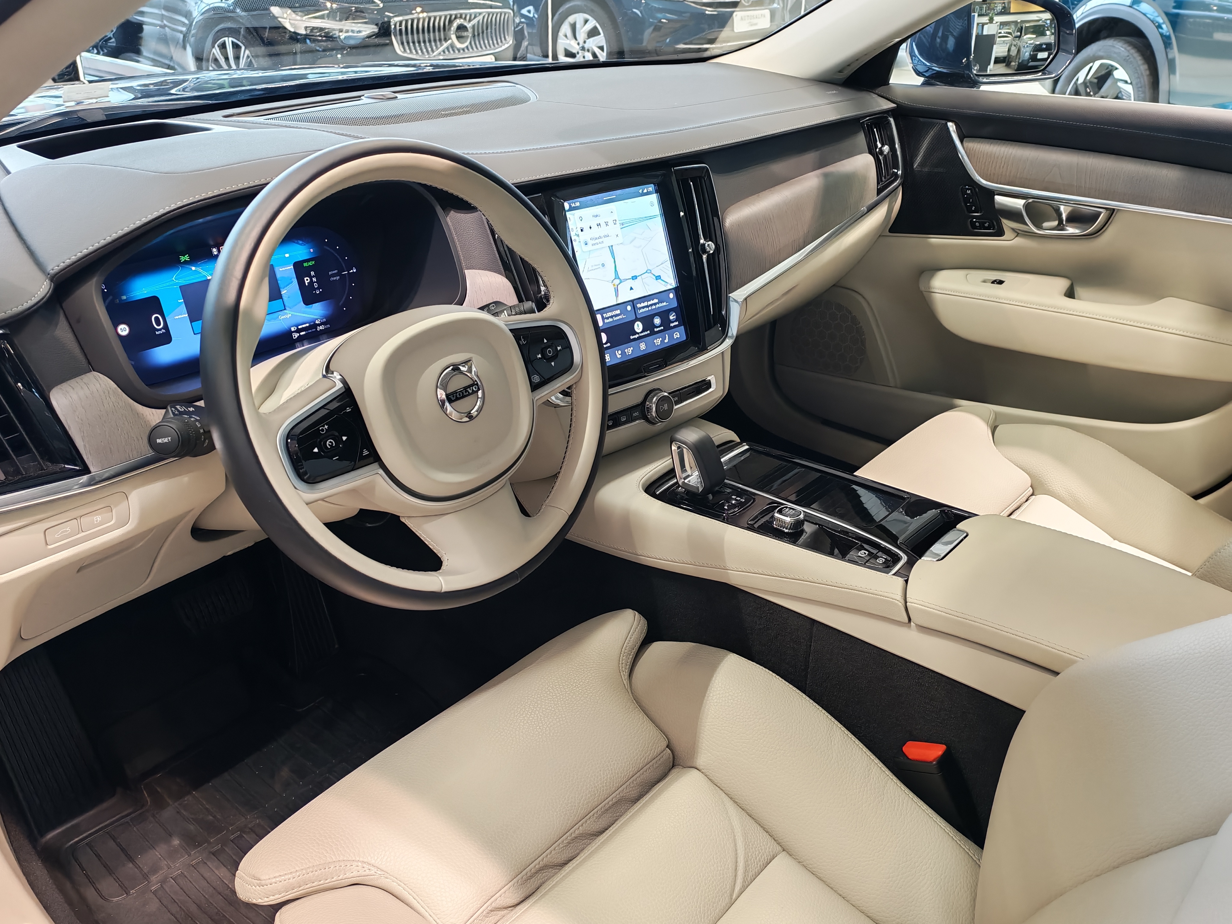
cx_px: 616
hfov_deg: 61.7
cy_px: 462
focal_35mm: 29
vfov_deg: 48.2
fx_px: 1032
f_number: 1.9
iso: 428
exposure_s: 1/100
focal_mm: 6.12
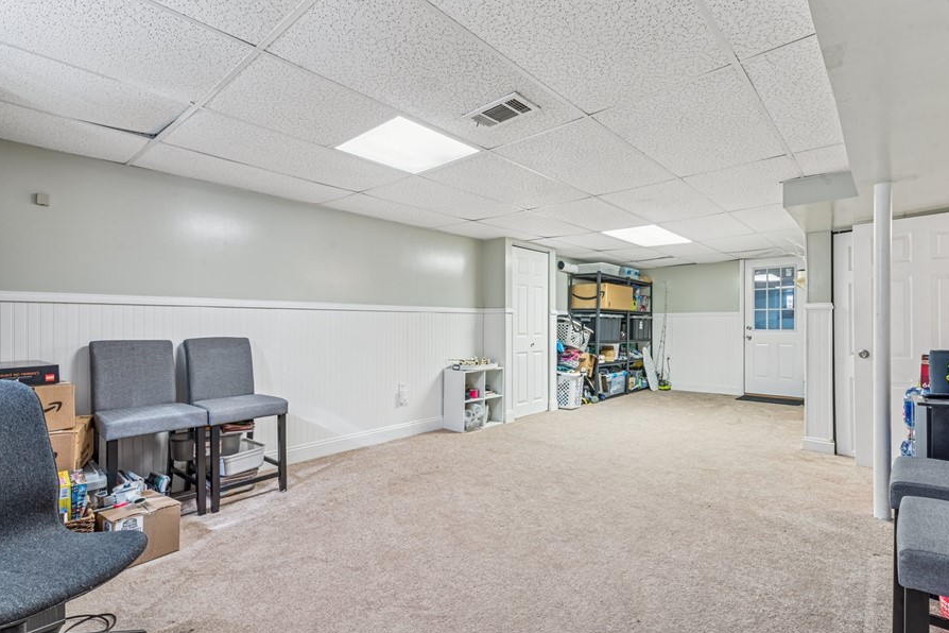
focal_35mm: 17
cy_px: 324
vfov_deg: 70.4
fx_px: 448
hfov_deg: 93.3
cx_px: 476
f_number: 11
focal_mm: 14
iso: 50
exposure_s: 1/2.5
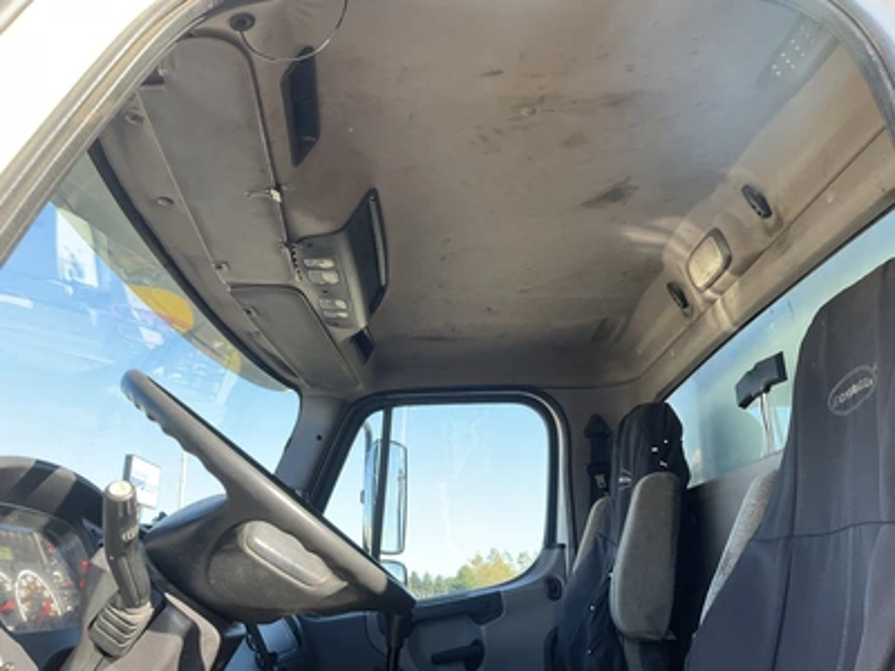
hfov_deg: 61.7
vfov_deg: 48.2
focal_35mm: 29
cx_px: 448
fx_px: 750
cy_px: 336
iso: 25
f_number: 1.8
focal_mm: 3
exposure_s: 1/237
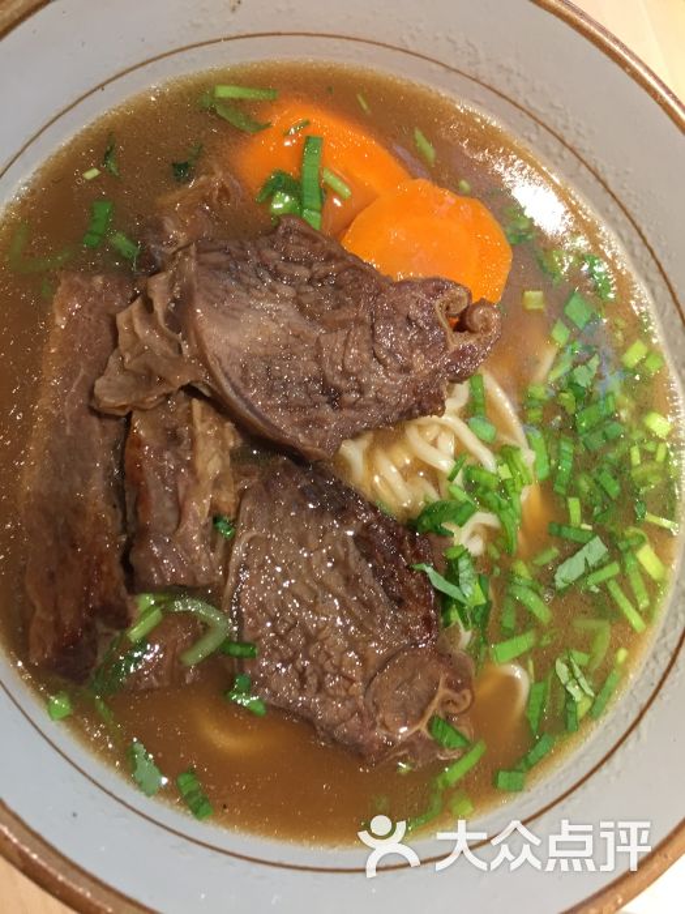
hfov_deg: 48.2
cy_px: 457
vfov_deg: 61.7
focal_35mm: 29
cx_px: 342
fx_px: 765
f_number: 2.2
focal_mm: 4.15
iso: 125
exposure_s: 1/33
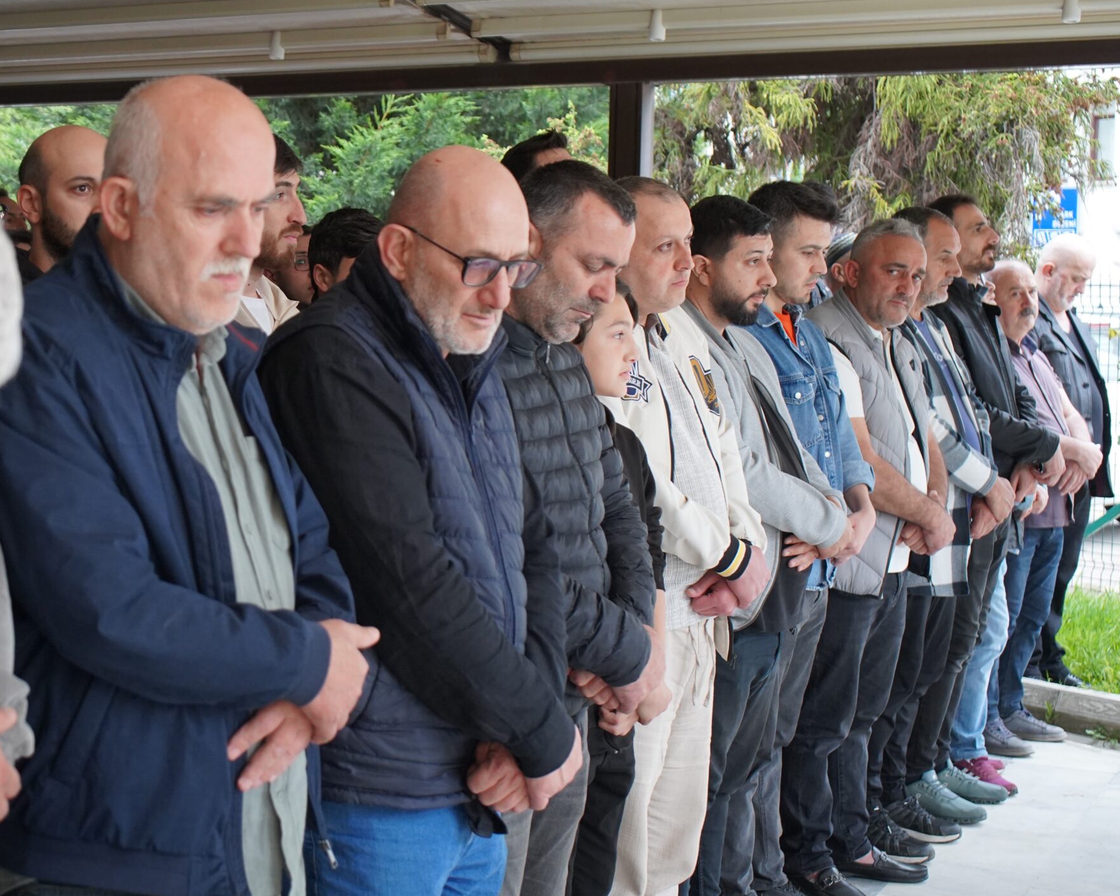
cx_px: 326
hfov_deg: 31.6
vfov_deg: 25.8
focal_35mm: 59
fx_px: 1956
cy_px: 431
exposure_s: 1/200
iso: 2500
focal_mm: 43
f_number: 4
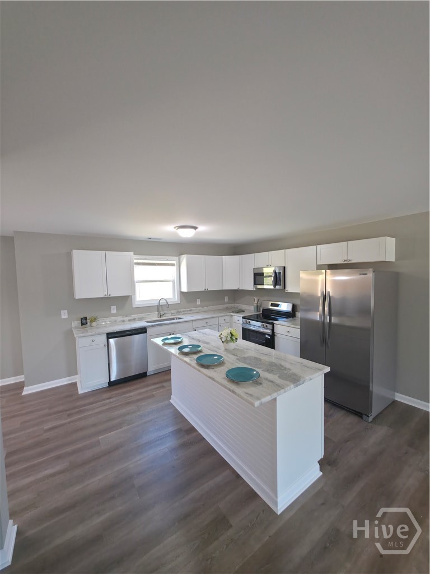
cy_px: 287
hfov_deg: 89.9
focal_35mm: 13
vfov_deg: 106.2
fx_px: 215
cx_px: 215
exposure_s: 1/60
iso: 125
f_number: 1.9
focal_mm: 2.2
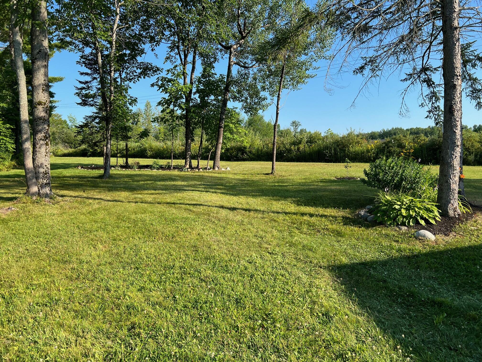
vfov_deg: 53.1
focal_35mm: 26
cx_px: 241
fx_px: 362
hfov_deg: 67.3
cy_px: 181
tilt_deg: -3.3
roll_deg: +0.9
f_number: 1.5
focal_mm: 5.7
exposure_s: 1/1808
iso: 50
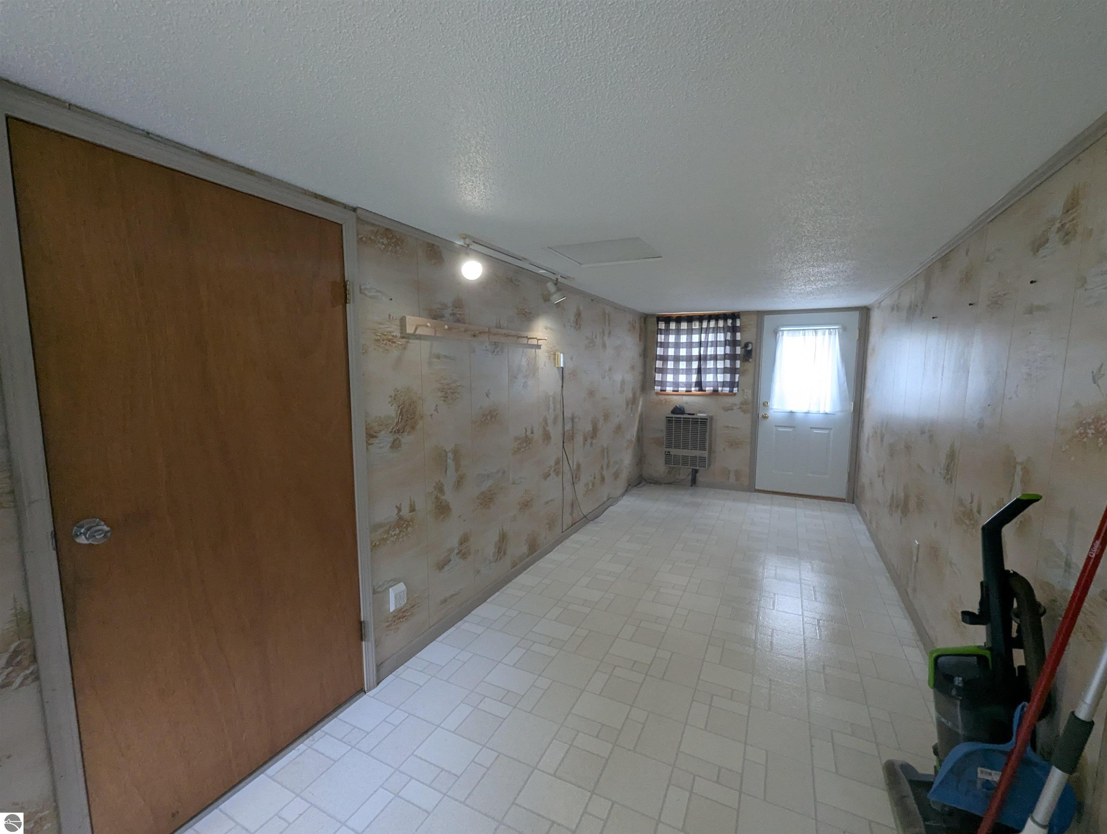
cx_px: 554
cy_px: 417
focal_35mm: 13
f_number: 2.2
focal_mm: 1.95
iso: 196
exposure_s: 1/87.7
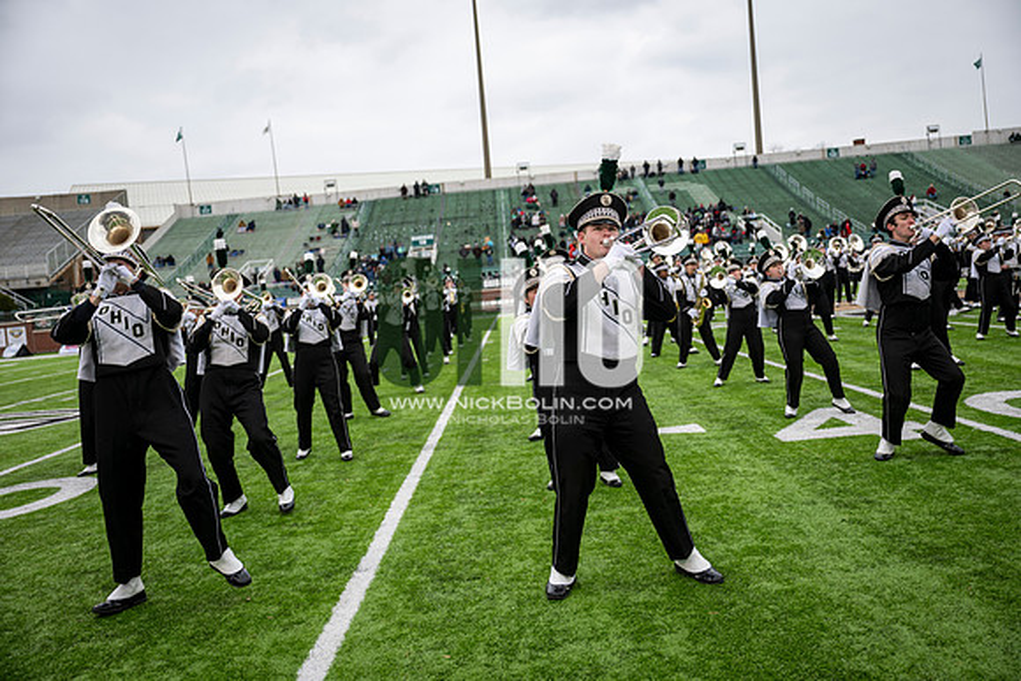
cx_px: 510
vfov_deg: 40.6
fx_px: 922
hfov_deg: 58.0
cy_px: 340
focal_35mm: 32
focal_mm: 32.5
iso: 100
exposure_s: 1/500
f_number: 2.8
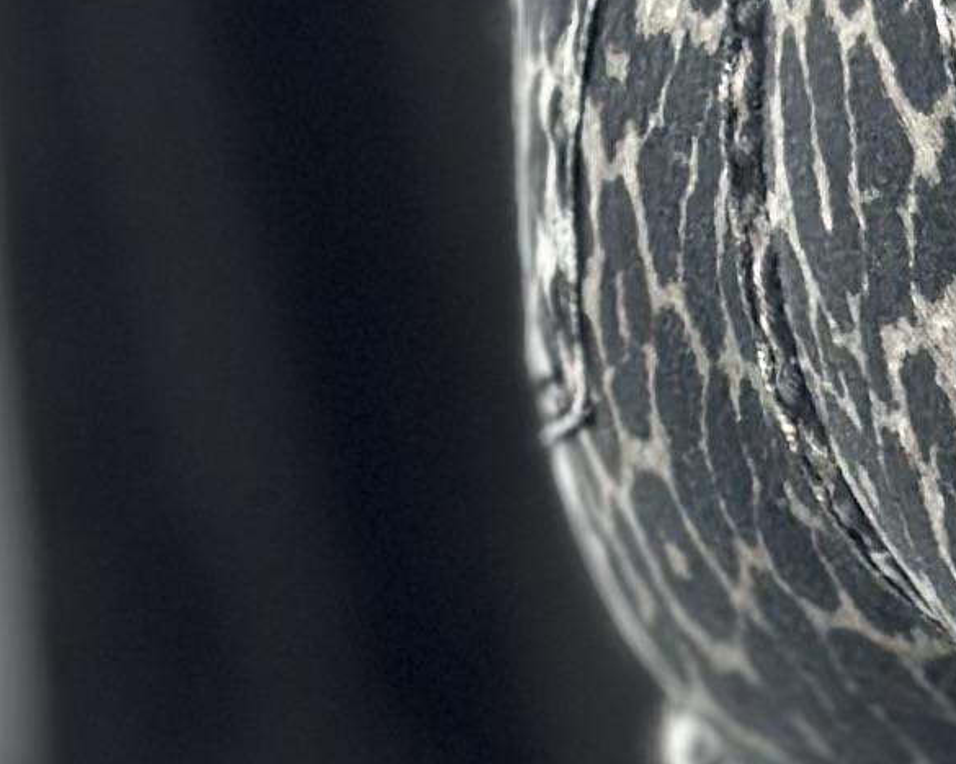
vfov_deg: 4.7
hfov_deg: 6.0
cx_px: 1185
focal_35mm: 323
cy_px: 1445
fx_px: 9139
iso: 125
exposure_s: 1/100
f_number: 1.78
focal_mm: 6.86
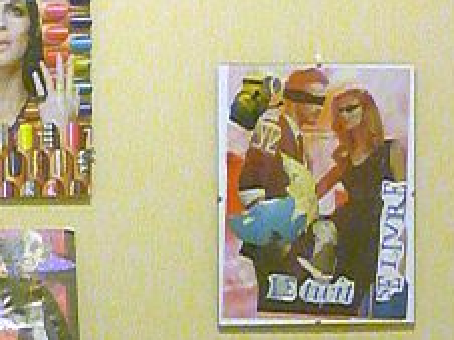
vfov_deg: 8.7
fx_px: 2227
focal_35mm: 170
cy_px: 278
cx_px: -48
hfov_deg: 11.5
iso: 800
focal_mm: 8
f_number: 4.2
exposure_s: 1/30
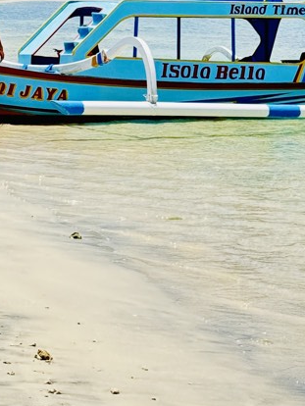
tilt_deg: +0.7
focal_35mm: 139
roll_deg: -0.7
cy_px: -23
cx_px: 166
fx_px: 1631
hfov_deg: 10.7
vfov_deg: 13.9
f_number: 1.78
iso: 64
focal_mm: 6.76
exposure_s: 1/2208
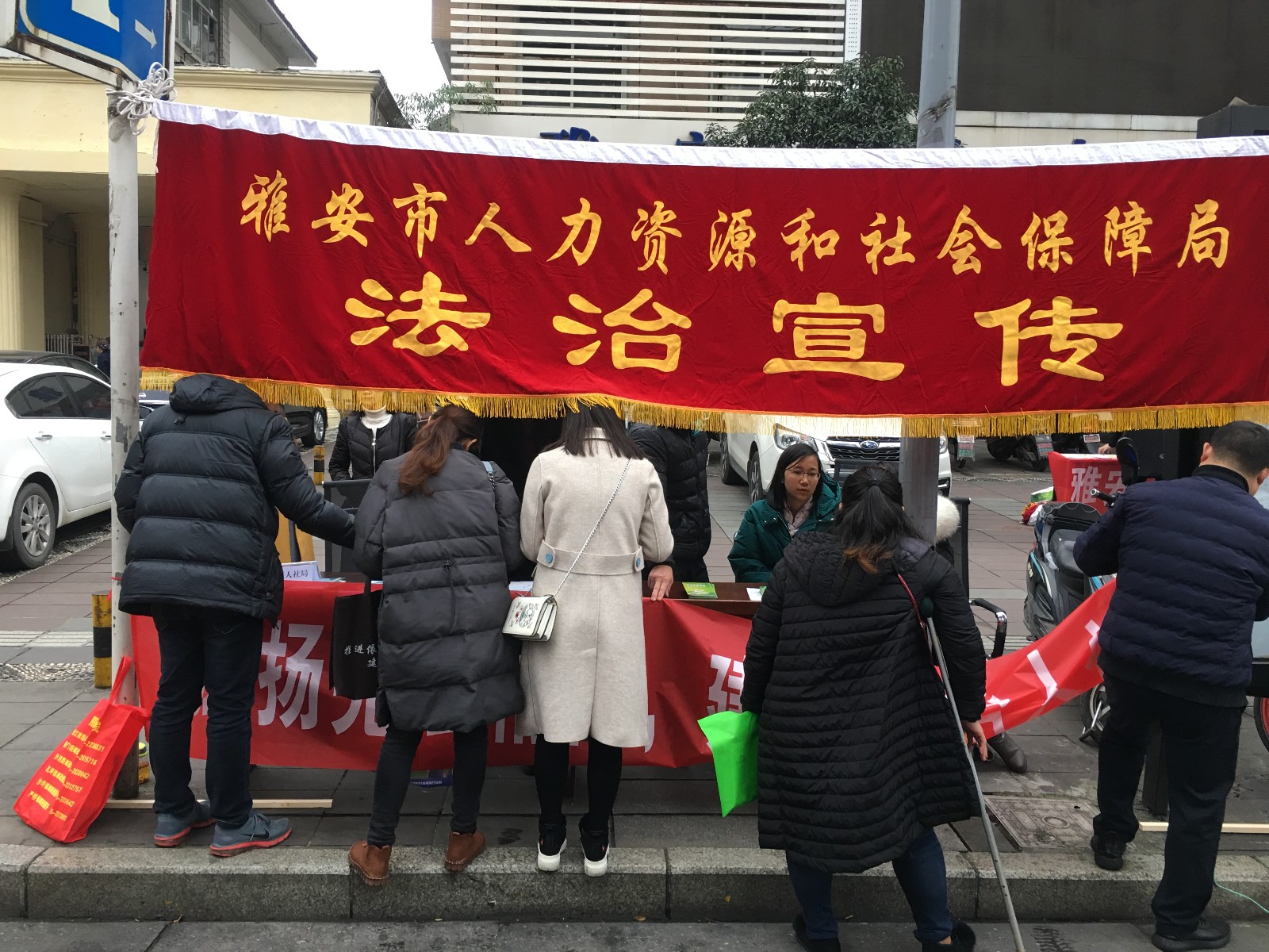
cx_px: 634
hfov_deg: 61.7
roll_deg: -1.3
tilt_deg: -3.3
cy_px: 476
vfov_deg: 48.2
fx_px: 1063
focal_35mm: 29
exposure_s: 1/33
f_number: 2.2
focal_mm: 4.15
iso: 40
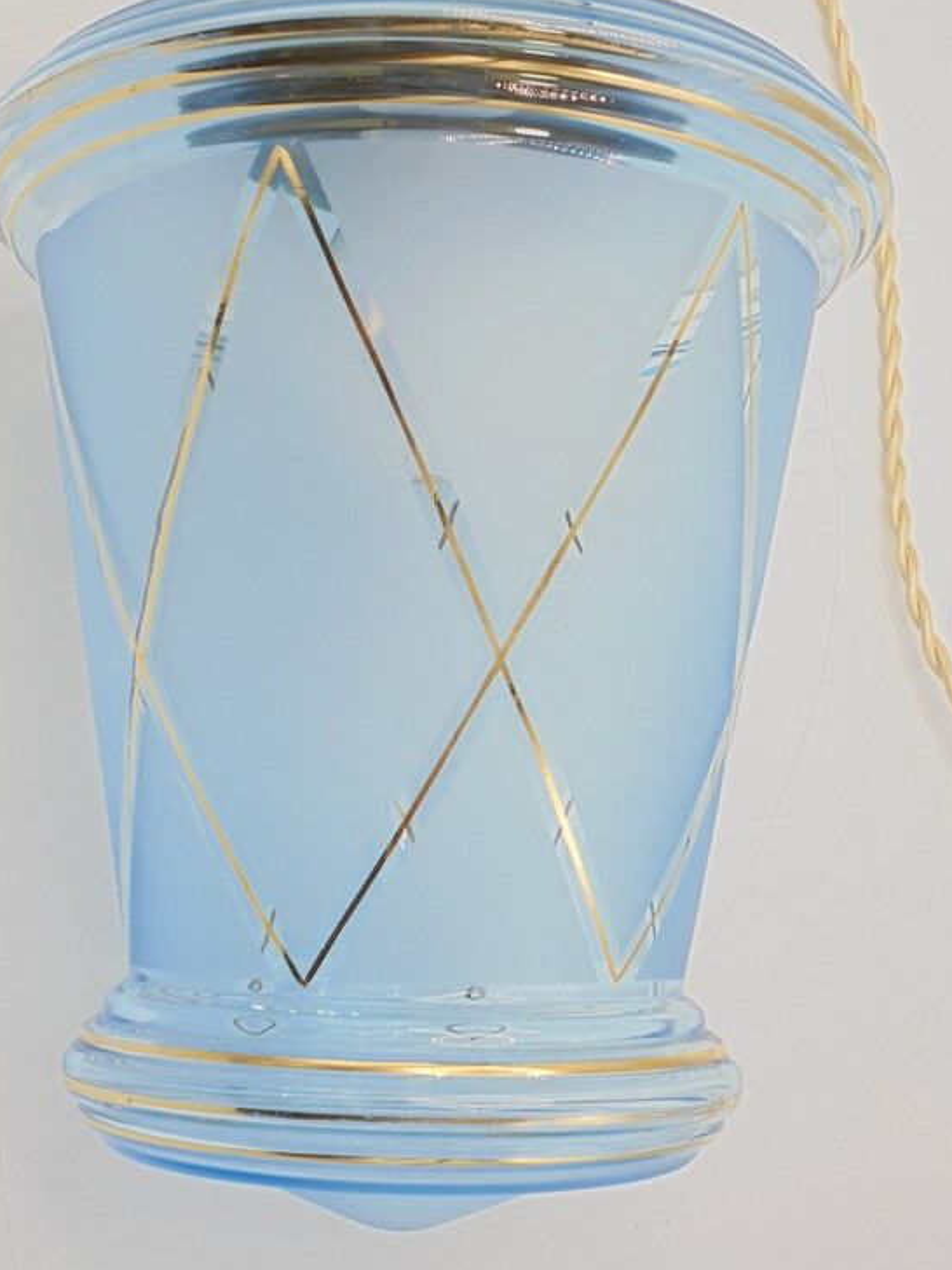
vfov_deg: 40.4
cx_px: 459
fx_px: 1723
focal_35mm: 47
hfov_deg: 30.9
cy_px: 553
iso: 100
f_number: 4.2
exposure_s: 1/250
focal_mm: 6.9
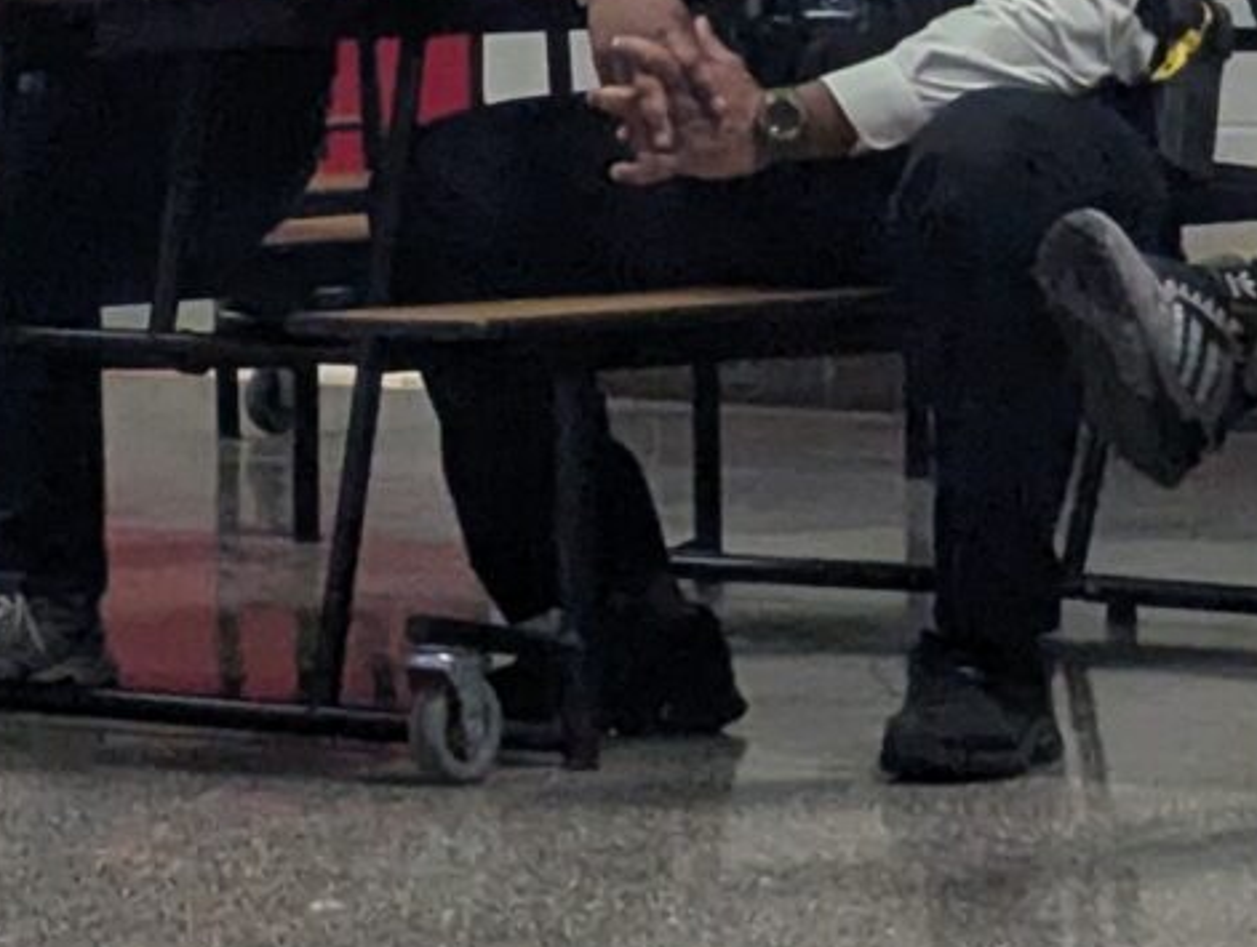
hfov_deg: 7.6
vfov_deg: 5.7
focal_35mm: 261
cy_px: 440
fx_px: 9495
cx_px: 347
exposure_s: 1/197
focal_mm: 6.81
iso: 619
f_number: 1.85
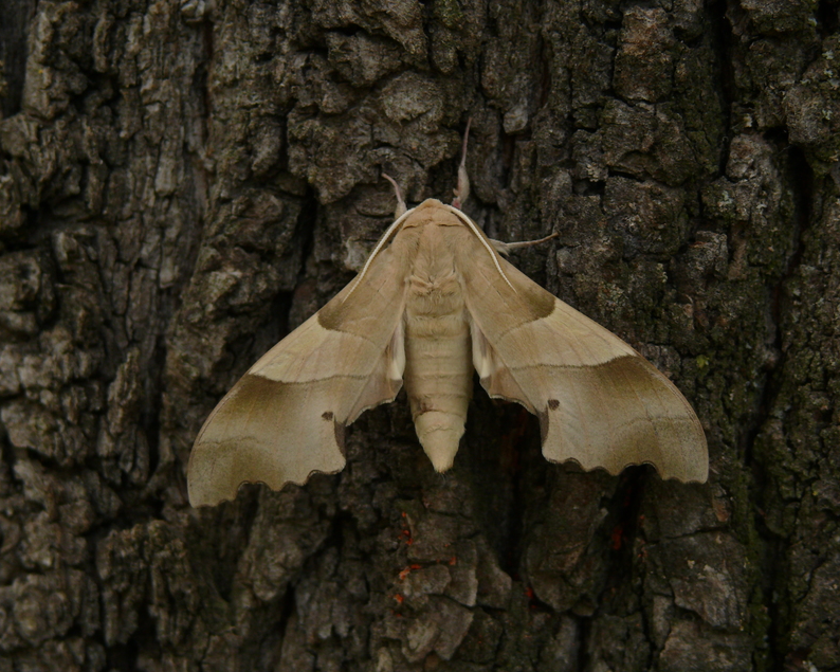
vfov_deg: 14.3
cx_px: 440
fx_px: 2685
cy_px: 335
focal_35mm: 108
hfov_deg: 17.8
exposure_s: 1/200
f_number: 3.2
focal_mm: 21.8
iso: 100
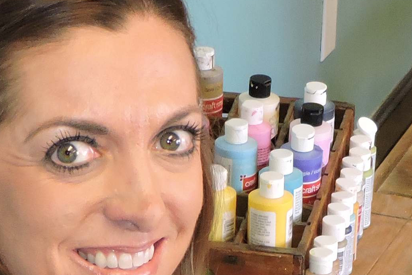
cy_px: 503
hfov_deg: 9.5
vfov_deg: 6.2
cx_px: 284
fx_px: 2483
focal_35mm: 217
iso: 360
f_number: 3.5
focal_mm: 8.4
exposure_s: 1/50
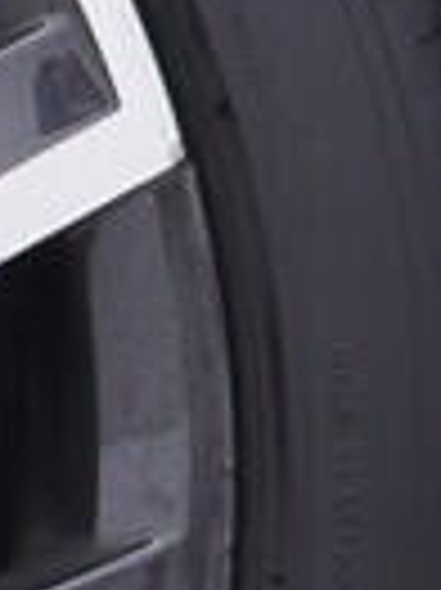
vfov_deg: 5.2
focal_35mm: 380
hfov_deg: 3.8
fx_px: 6465
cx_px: -927
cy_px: 302
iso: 125
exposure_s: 1/50
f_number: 3.2
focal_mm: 24
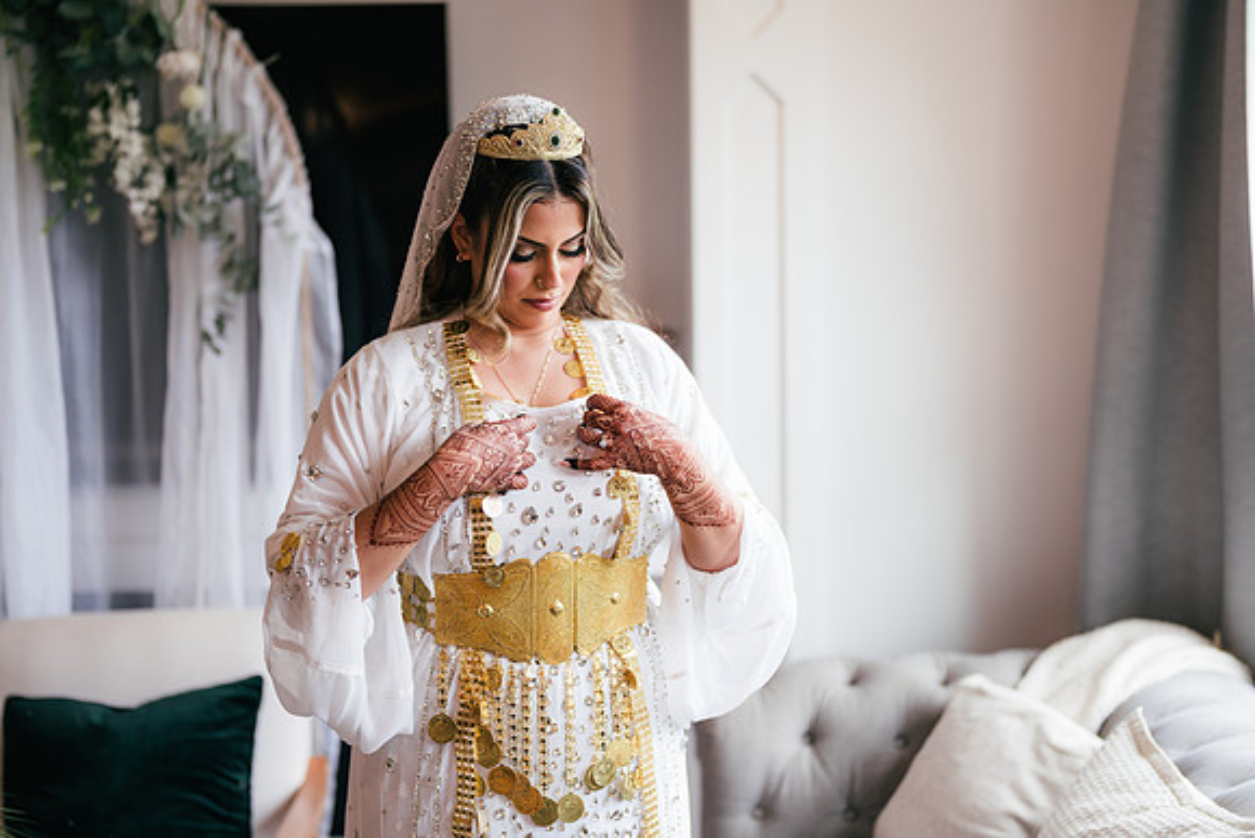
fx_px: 1743
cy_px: 419
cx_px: 628
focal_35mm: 50
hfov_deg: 39.6
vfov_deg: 27.0
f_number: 1.4
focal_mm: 50
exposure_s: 1/125
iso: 80
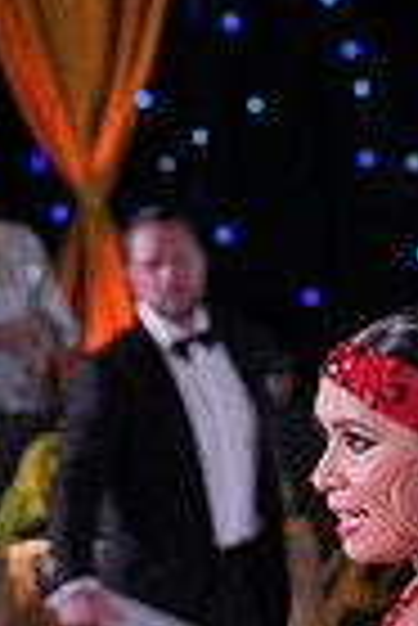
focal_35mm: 309
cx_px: 721
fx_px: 5368
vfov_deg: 6.5
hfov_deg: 4.4
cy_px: 1072
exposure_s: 1/400
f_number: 4
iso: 1250
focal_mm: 74
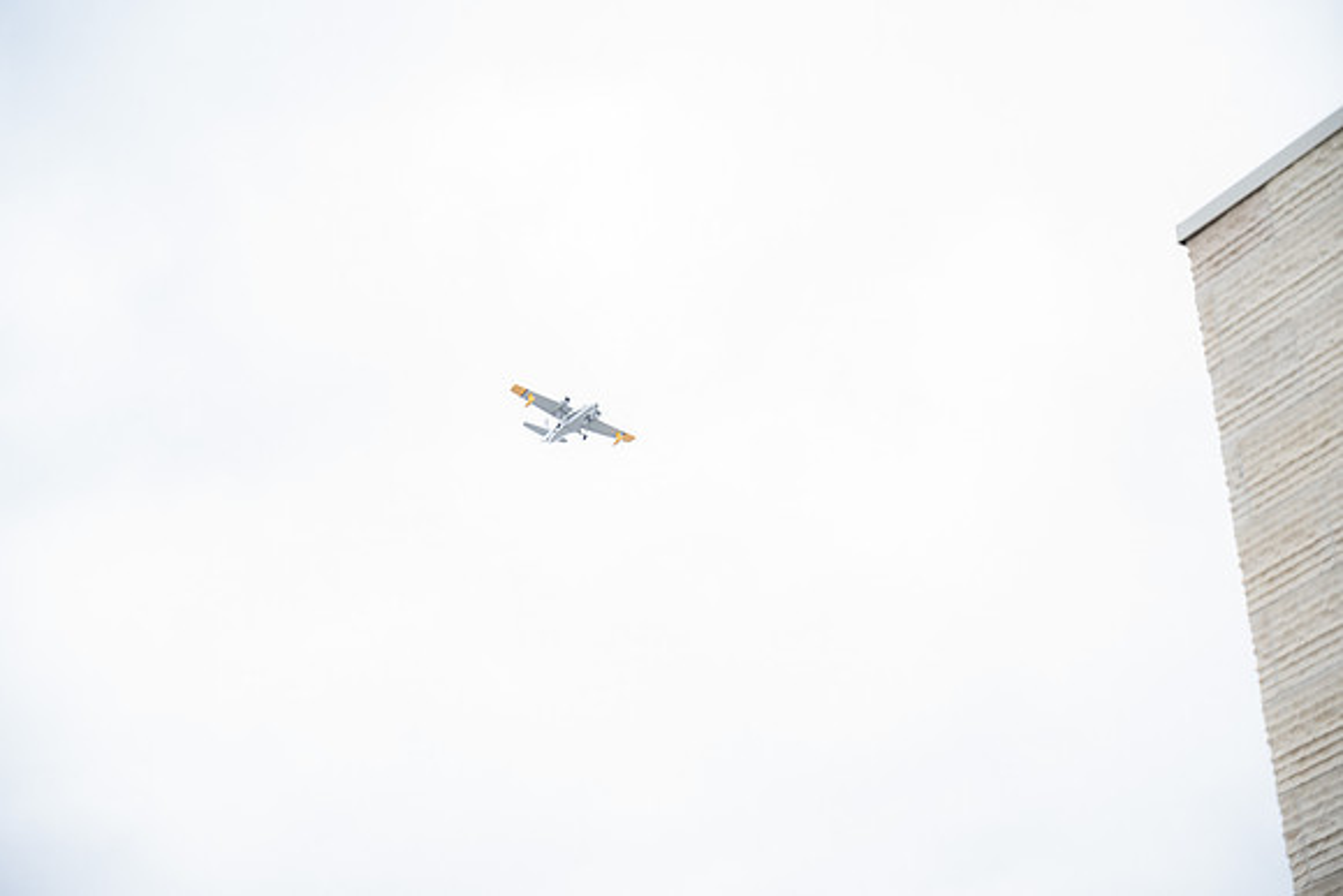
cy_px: 448
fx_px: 2612
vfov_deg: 19.5
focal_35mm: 70
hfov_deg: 28.8
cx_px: 672
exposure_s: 1/200
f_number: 4
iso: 100
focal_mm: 70
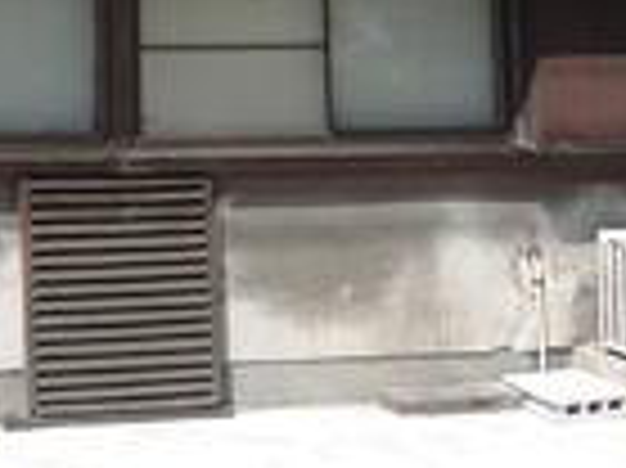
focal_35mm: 83
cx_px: -113
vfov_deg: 16.4
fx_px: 1500
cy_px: -212
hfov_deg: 21.9
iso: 80
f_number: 2.8
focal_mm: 5.1
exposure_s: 1/100
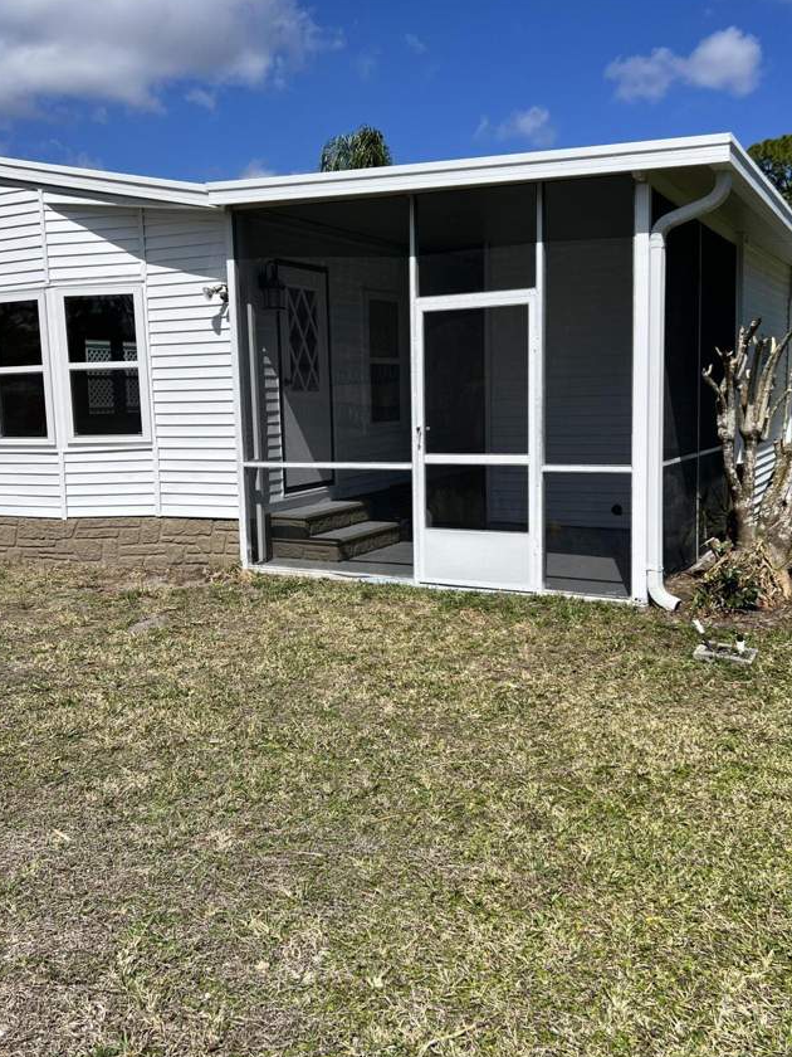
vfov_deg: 55.3
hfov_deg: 42.9
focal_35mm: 33
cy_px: 513
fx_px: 1007
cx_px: 390
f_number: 1.5
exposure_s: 1/6993
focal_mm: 5.7
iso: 50
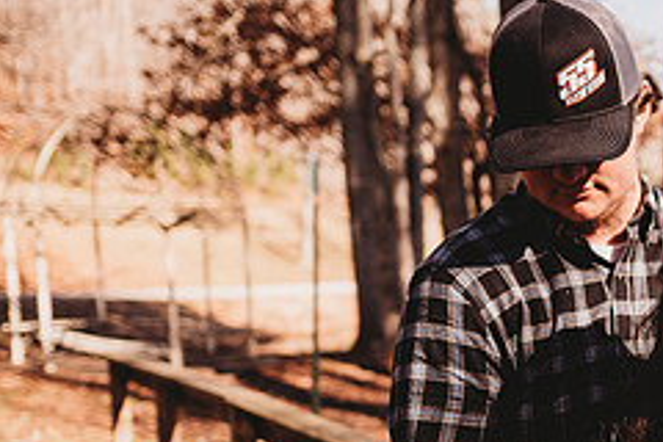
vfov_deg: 22.6
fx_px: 1068
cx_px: 732
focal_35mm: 58
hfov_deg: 30.7
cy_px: 421
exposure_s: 1/1250
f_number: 2.2
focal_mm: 24
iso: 100
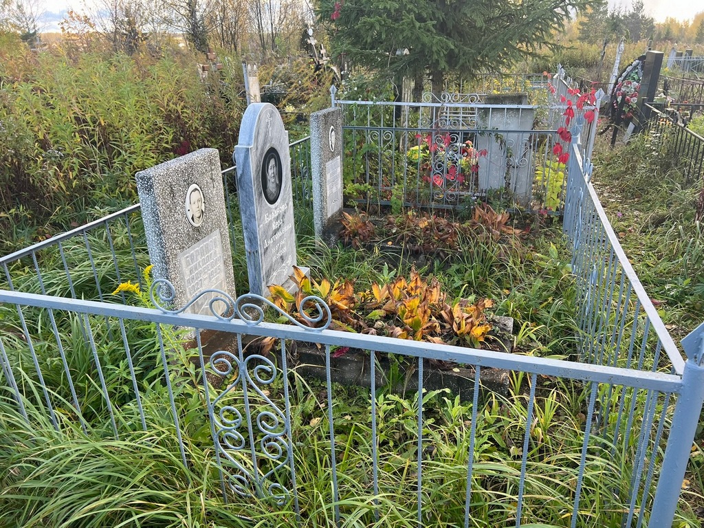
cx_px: 352
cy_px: 264
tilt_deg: -19.5
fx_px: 529
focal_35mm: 26
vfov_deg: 53.1
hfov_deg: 67.3
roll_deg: +2.9
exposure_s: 1/317
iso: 50
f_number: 1.5
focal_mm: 5.7
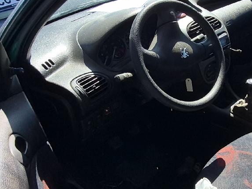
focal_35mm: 41
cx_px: 199
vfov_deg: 35.1
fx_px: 298
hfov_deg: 43.8
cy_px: 101
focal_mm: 1.74
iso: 40
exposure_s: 1/833
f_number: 2.2
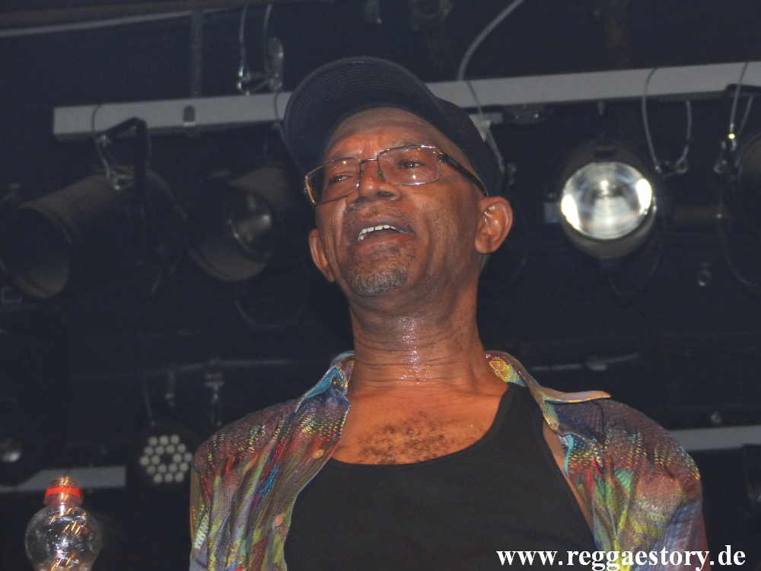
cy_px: 286
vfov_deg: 12.5
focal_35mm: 119
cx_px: 380
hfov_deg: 16.6
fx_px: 2616
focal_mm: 21.4
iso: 400
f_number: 2.8
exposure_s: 1/60
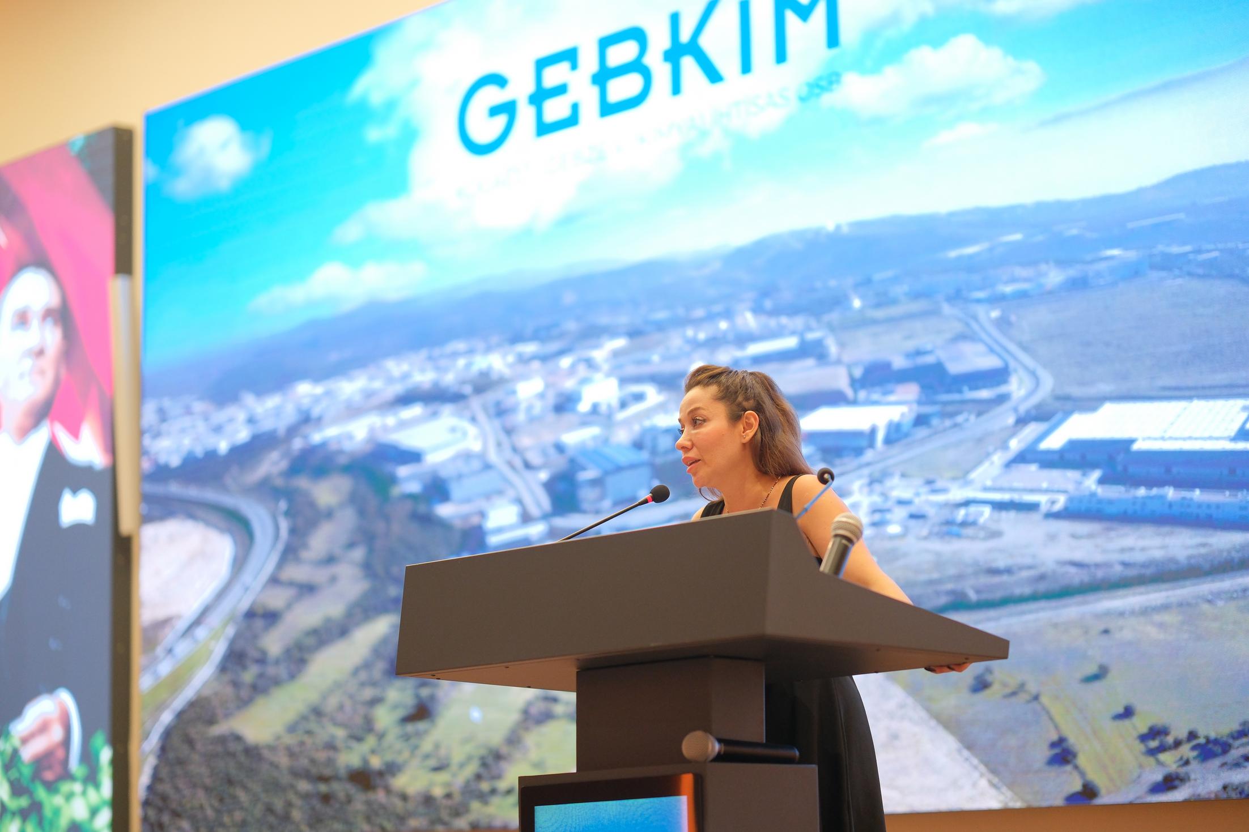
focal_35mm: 84
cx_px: 624
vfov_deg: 16.3
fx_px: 2914
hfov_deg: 24.2
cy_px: 416
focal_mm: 56
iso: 1000
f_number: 1.2
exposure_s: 1/400
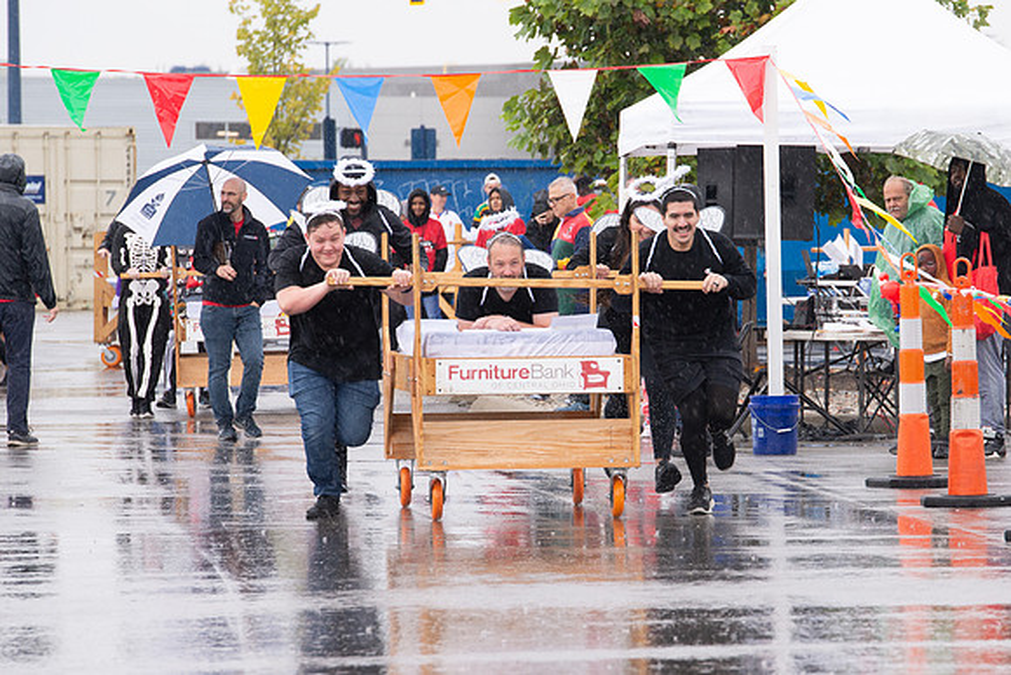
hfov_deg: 7.2
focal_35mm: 288
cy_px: 417
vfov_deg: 4.8
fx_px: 8079
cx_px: 636
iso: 800
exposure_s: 1/400
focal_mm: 200
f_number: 7.1
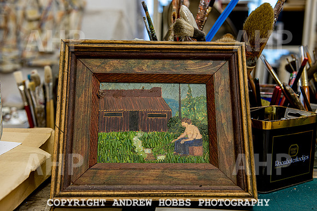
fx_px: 470
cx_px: 158
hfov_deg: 37.3
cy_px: 106
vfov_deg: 25.4
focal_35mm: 53
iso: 64
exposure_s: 1/4
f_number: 5.6
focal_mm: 52
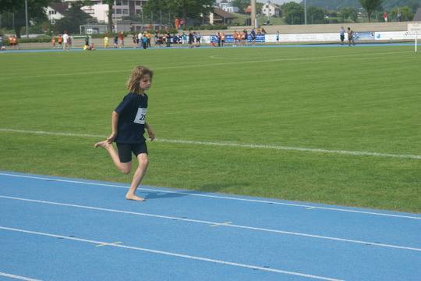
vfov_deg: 13.0
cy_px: 140
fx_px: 1228
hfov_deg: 19.5
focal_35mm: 105
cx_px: 210
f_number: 6.3
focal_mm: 70
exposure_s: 1/320
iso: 100
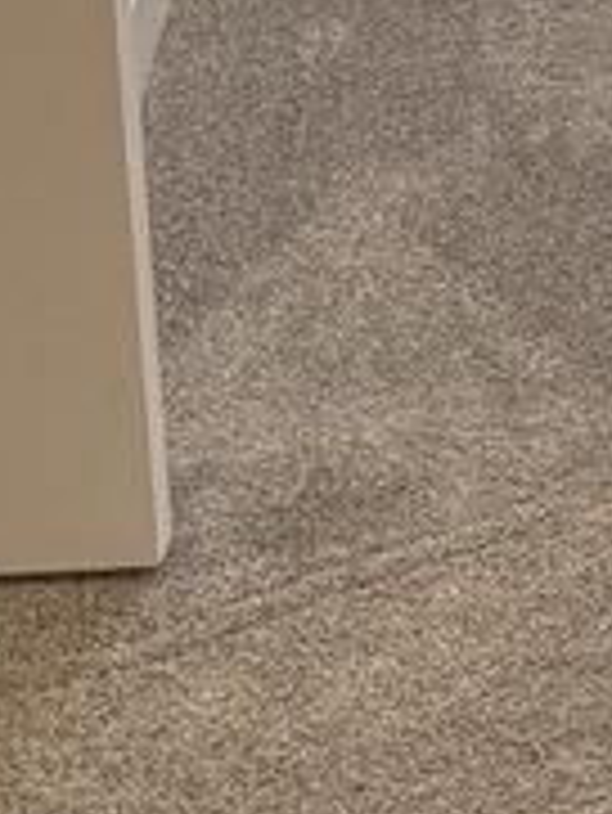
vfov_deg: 12.6
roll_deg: -1.2
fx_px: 3367
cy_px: -648
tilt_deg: -12.0
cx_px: 1616
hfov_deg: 9.0
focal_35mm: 143
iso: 200
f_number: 1.78
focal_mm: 6.76
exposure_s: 1/240
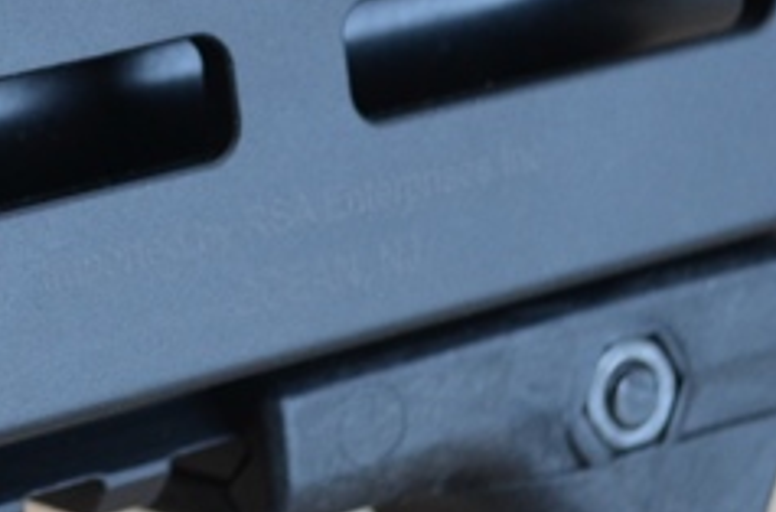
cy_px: -59
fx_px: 3330
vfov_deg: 8.7
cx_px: -476
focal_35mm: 155
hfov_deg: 12.5
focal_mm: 24
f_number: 5.6
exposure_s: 1/60
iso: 500
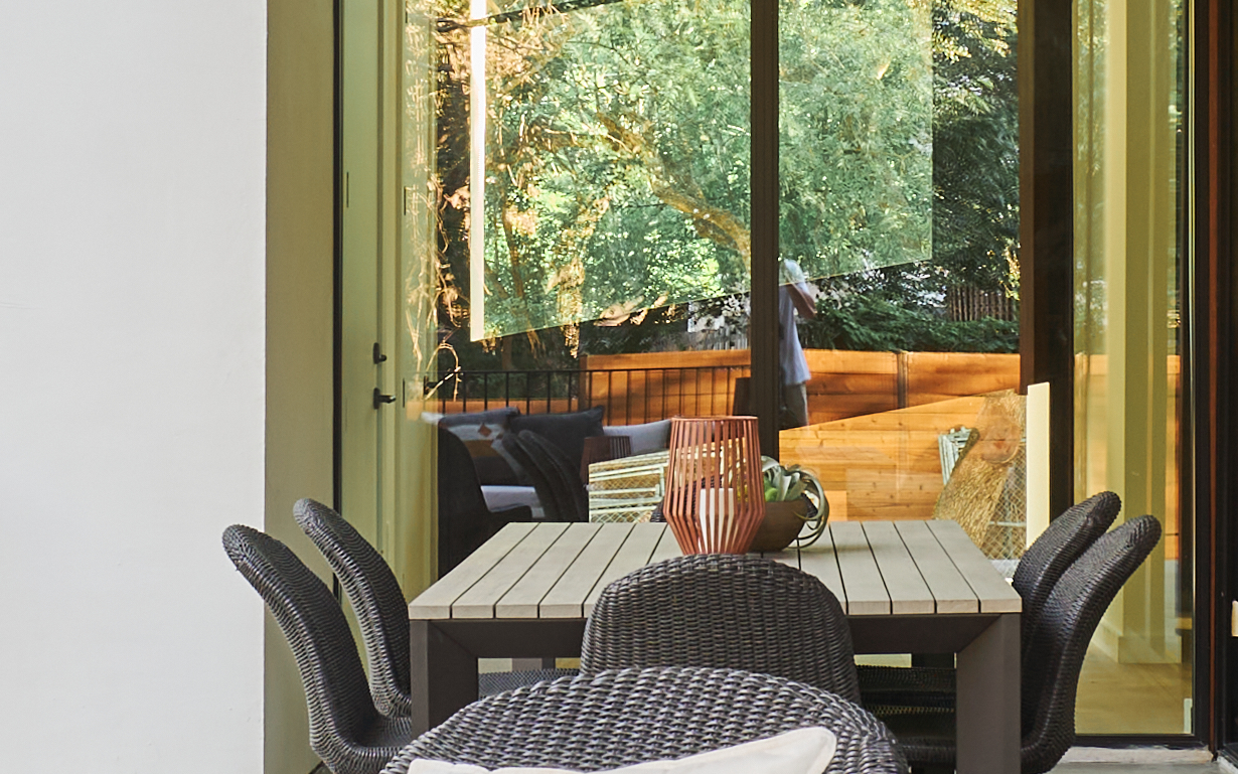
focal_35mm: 93
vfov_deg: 14.0
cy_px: 199
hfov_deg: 22.3
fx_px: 3138
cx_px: 739
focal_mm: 19
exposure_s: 1/2.5
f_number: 11
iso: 200
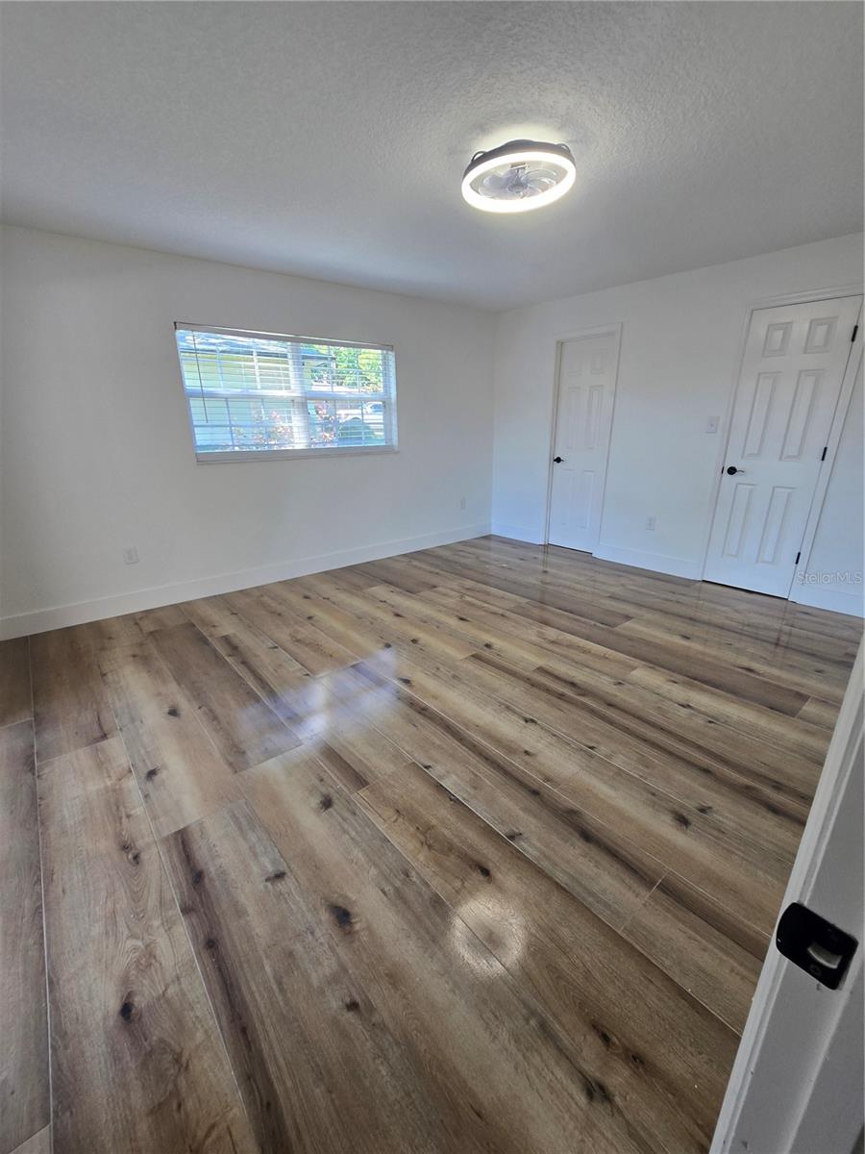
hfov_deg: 89.9
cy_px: 577
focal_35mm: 13
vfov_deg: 106.2
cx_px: 432
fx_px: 433
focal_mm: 2.2
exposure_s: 1/60
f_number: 2.2
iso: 64
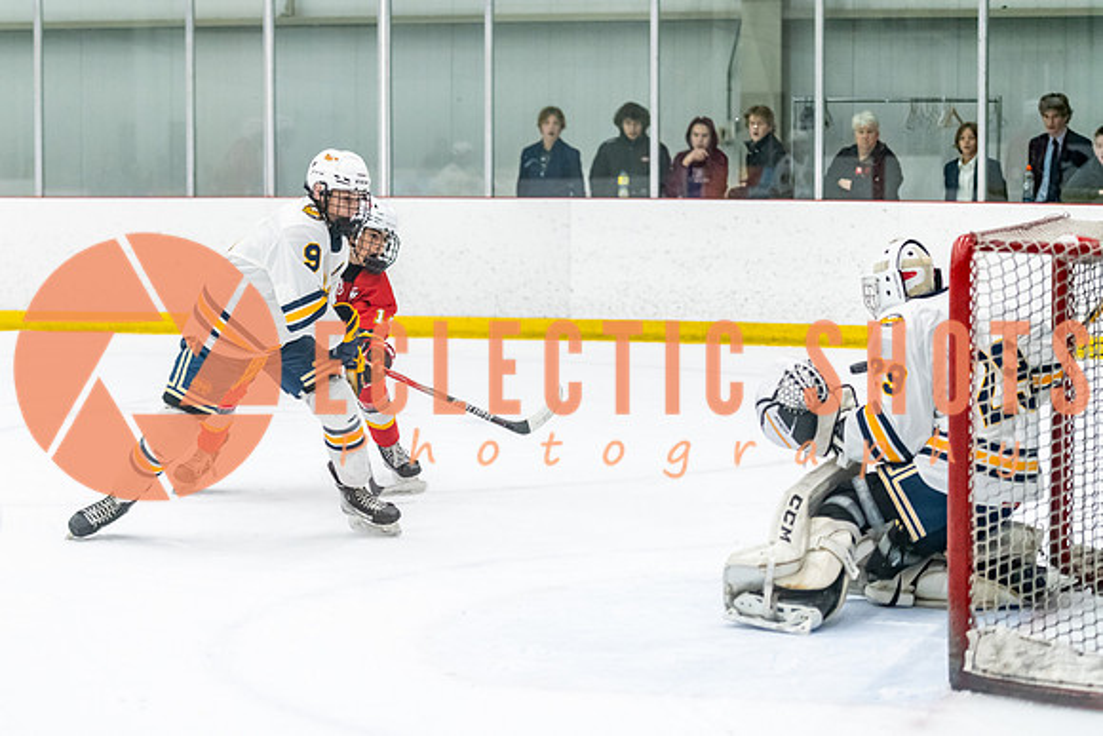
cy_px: 404
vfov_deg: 12.7
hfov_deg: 18.8
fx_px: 3318
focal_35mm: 108
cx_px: 421
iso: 3200
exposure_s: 1/800
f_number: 2.8
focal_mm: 86
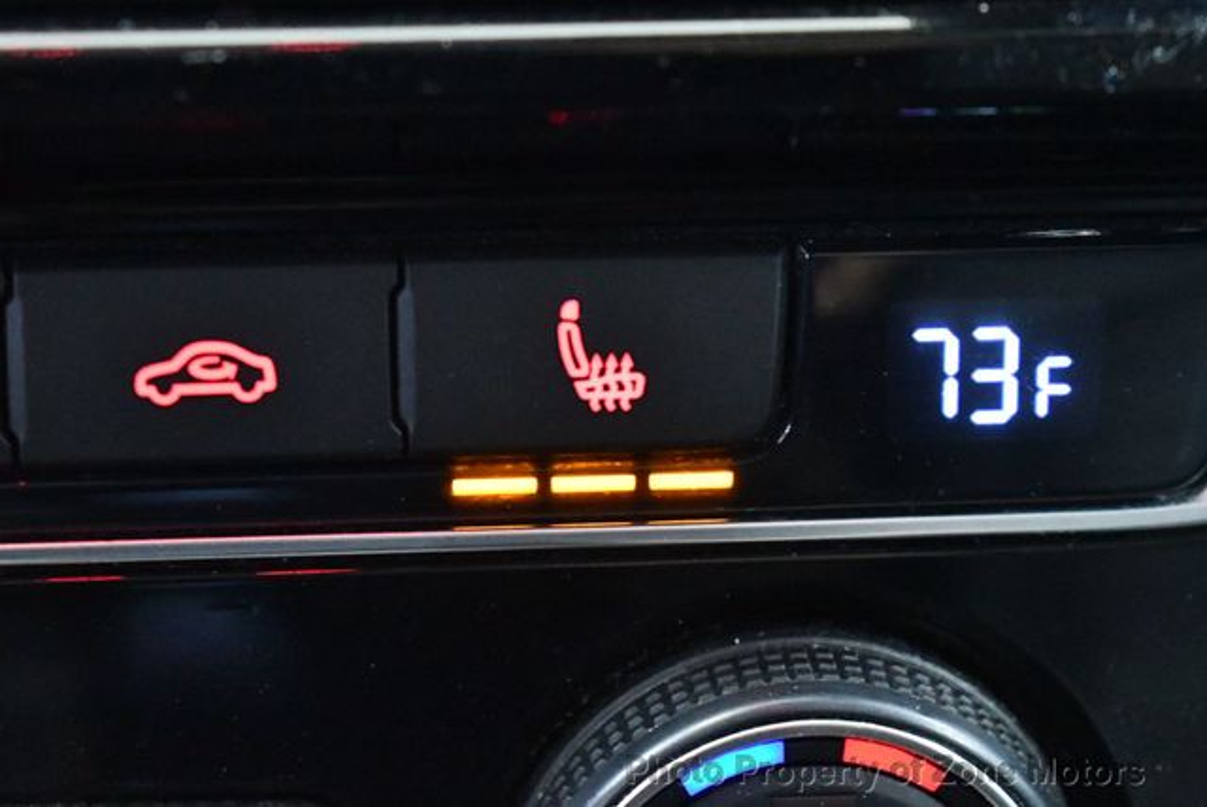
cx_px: 604
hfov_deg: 19.6
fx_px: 3490
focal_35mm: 104
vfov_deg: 13.2
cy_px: 404
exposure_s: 1/20
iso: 12800
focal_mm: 52
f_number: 5.6
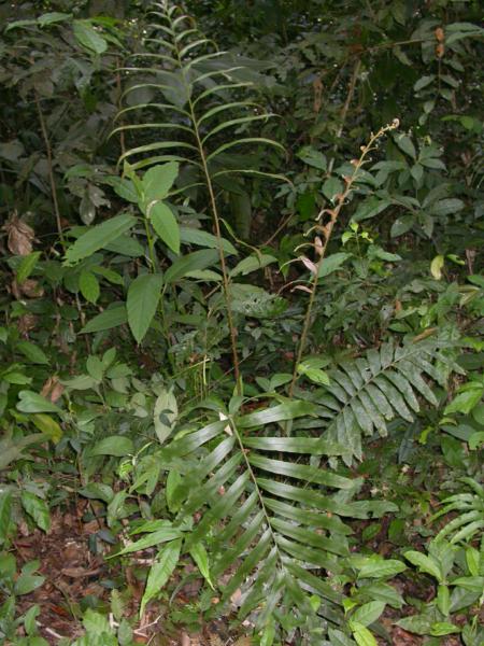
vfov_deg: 49.0
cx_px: 242
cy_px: 323
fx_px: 708
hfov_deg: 37.7
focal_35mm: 38
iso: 200
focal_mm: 7.85
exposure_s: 1/60
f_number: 2.6
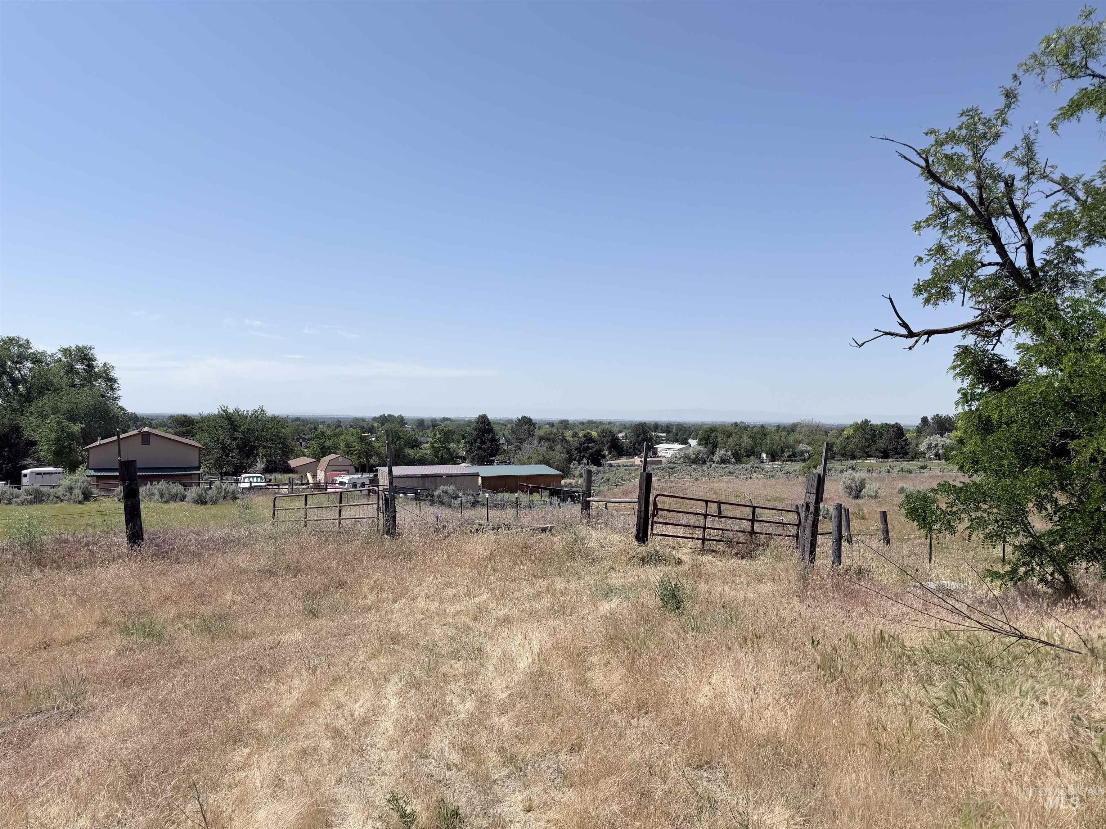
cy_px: 414
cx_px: 553
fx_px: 767
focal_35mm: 24
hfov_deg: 71.6
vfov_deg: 56.8
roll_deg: -0.3
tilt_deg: -0.5
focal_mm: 6.76
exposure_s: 1/8130
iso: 80
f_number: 1.78
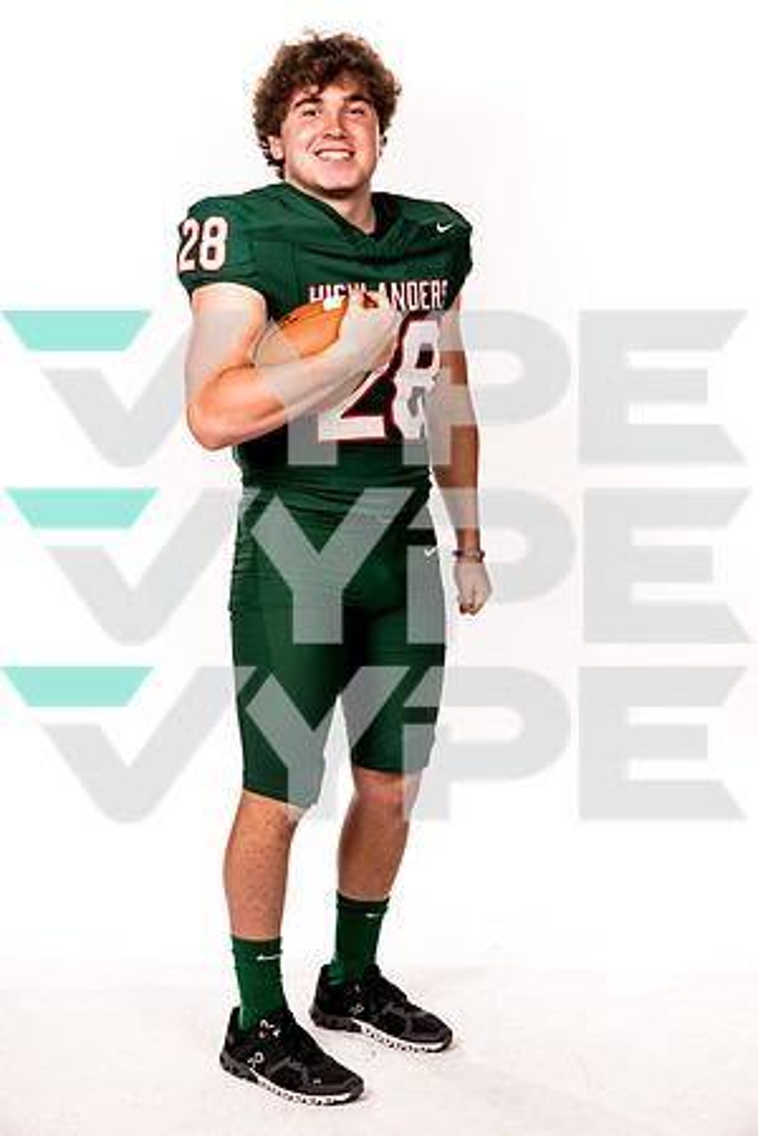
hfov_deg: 24.2
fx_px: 1769
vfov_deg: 35.6
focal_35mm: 56
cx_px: 379
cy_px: 568
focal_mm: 56
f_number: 8
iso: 800
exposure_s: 1/400
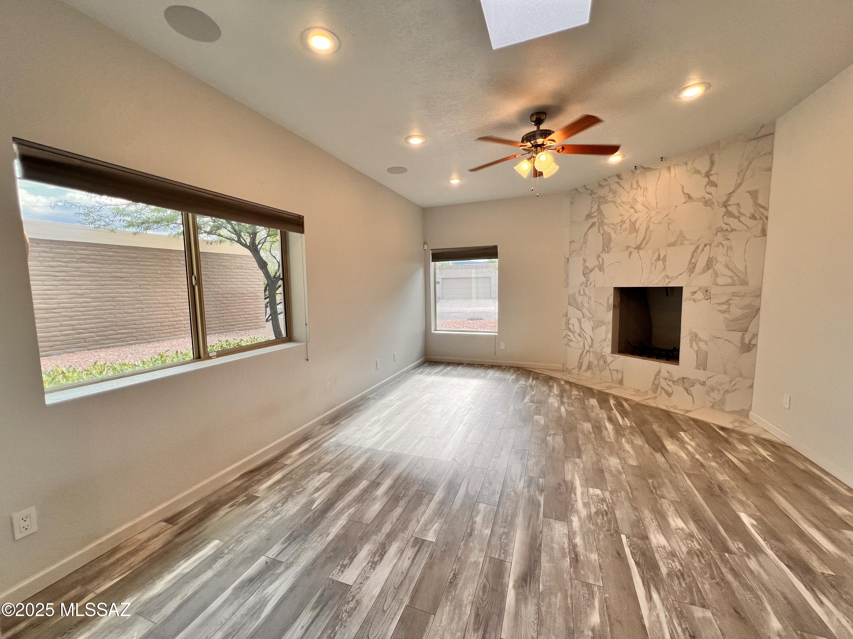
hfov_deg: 106.2
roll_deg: +1.2
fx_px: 320
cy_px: 320
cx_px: 426
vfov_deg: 89.9
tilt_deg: -5.5
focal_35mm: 13
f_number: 1.8
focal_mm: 1.57
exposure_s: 1/120
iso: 32
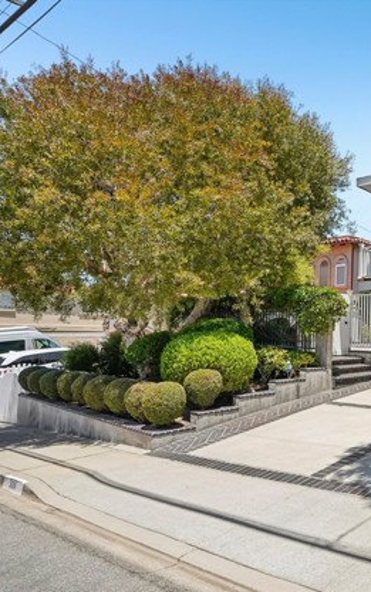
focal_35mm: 25
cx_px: 429
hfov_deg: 38.5
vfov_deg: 72.5
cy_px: 294
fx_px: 404
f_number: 8
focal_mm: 16
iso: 400
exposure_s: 1/500
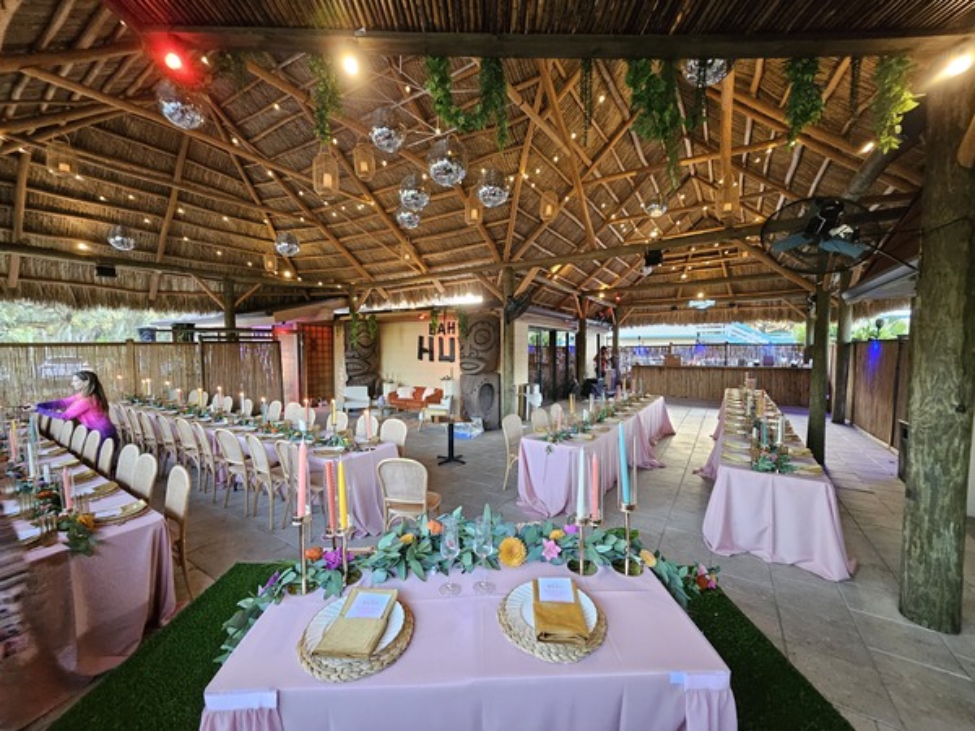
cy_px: 366
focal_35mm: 13
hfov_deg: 106.2
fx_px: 366
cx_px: 488
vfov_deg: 89.9
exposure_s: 1/30
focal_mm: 1.74
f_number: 2.2
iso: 320
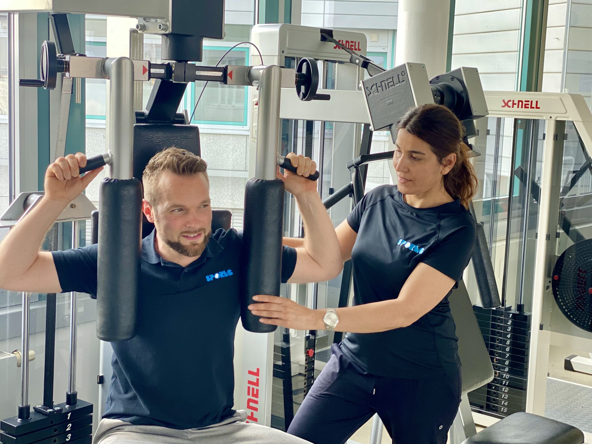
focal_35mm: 52
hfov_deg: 36.8
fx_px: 889
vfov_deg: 28.0
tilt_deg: -7.7
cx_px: 296
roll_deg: -2.9
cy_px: 222
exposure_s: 1/122
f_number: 2
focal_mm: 6
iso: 50
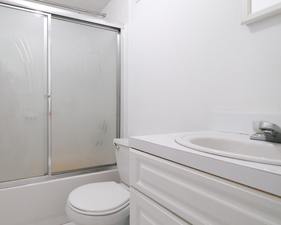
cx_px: 91
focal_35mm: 20
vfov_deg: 68.1
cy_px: 109
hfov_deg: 77.4
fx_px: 166
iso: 6400
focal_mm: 10
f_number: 4
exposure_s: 1/45
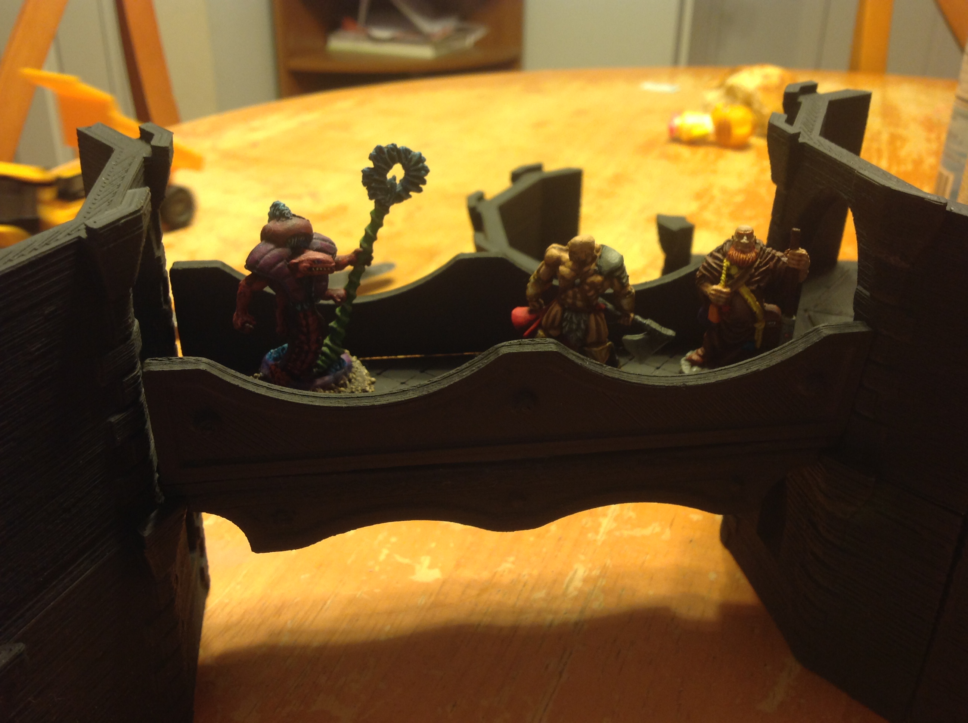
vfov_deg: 40.6
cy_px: 362
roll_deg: -0.7
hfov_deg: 52.7
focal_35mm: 35
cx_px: 484
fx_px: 977
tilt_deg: -26.9
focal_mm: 4.28
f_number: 2.4
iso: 80
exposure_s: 1/15
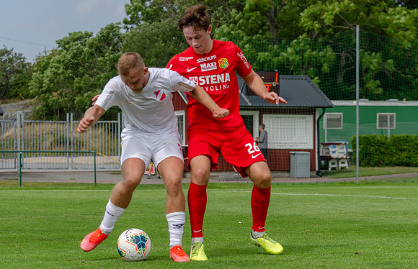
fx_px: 1327
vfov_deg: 11.6
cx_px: 190
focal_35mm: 115
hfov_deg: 17.9
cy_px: 136
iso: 100
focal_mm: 70
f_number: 4.5
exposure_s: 1/800
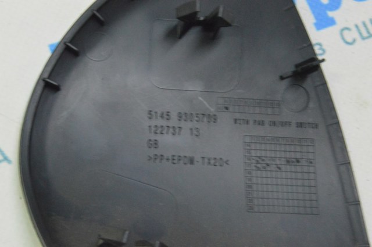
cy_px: 124
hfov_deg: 24.6
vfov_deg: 16.5
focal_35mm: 82
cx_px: 186
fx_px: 851
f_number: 20
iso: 6400
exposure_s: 1/20
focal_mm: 55
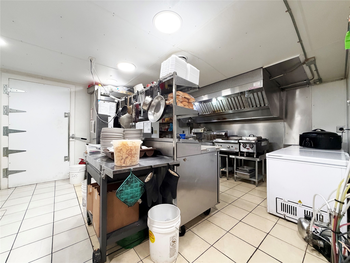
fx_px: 142
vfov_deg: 85.7
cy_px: 132
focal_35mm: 14
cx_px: 175
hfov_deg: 102.1
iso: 320
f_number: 2.2
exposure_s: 1/120
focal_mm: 2.22
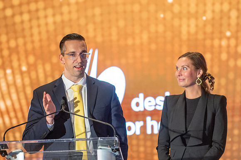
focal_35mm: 252
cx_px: 128
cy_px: 59
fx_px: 1688
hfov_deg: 8.2
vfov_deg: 5.4
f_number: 2.8
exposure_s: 1/250
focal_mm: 200
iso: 3200
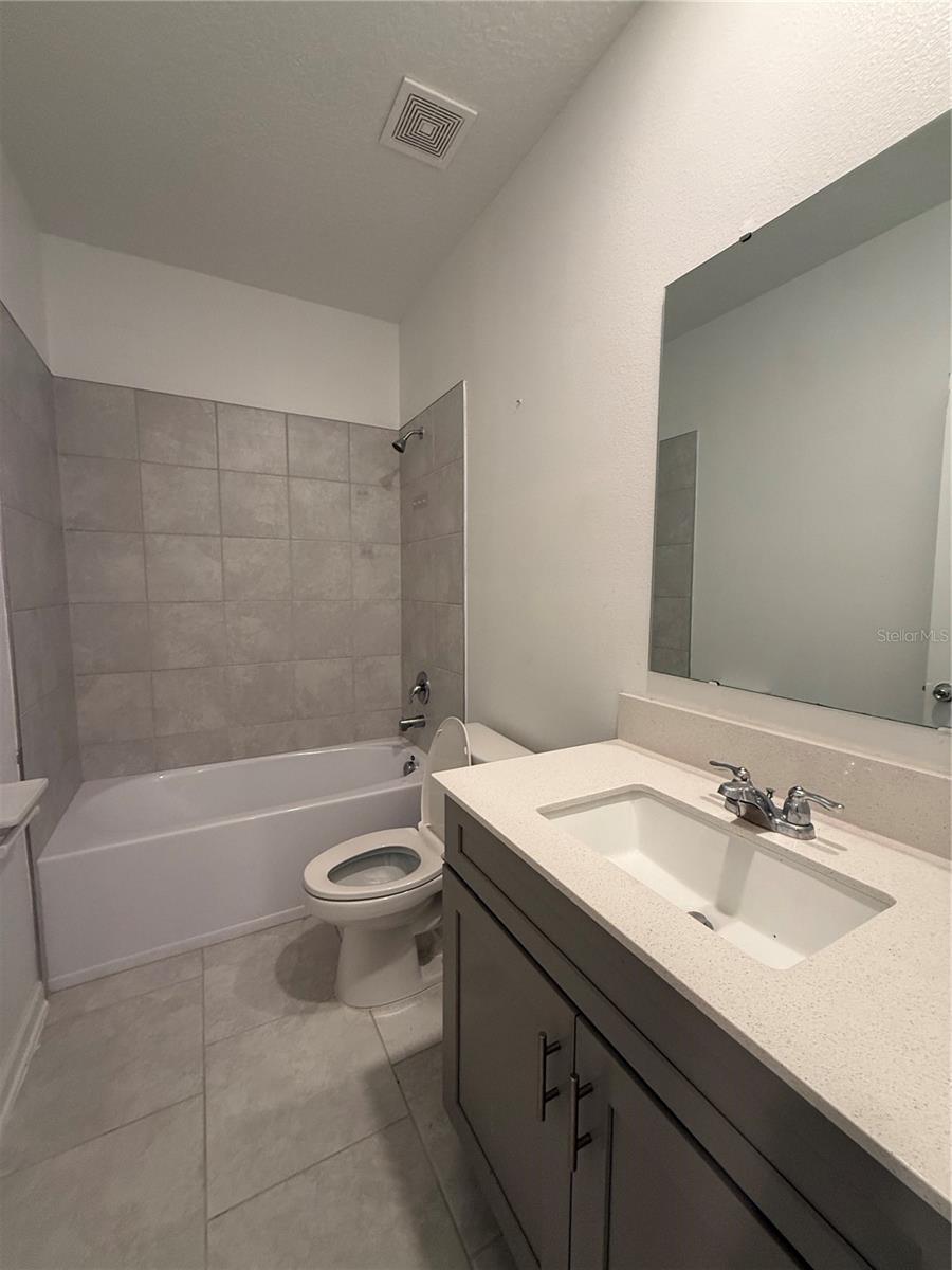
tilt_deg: -6.2
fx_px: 513
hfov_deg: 85.7
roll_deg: -1.9
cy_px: 635
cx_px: 476
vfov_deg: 102.1
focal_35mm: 14
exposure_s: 1/120
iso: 320
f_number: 2.2
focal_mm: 2.22
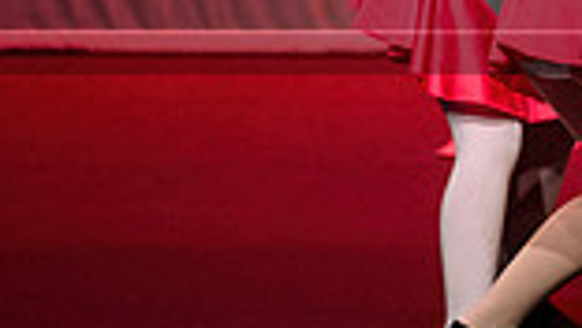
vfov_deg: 1.7
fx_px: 11366
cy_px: 22
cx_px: 878
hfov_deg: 2.9
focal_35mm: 736
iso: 1250
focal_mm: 155
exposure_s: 1/640
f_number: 2.8
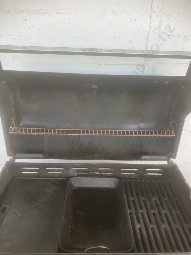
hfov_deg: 49.7
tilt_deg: -25.6
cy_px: 128
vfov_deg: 63.4
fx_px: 206
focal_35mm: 28
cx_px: 96
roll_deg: -1.5
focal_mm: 3.99
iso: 40
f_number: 1.8
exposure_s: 1/121
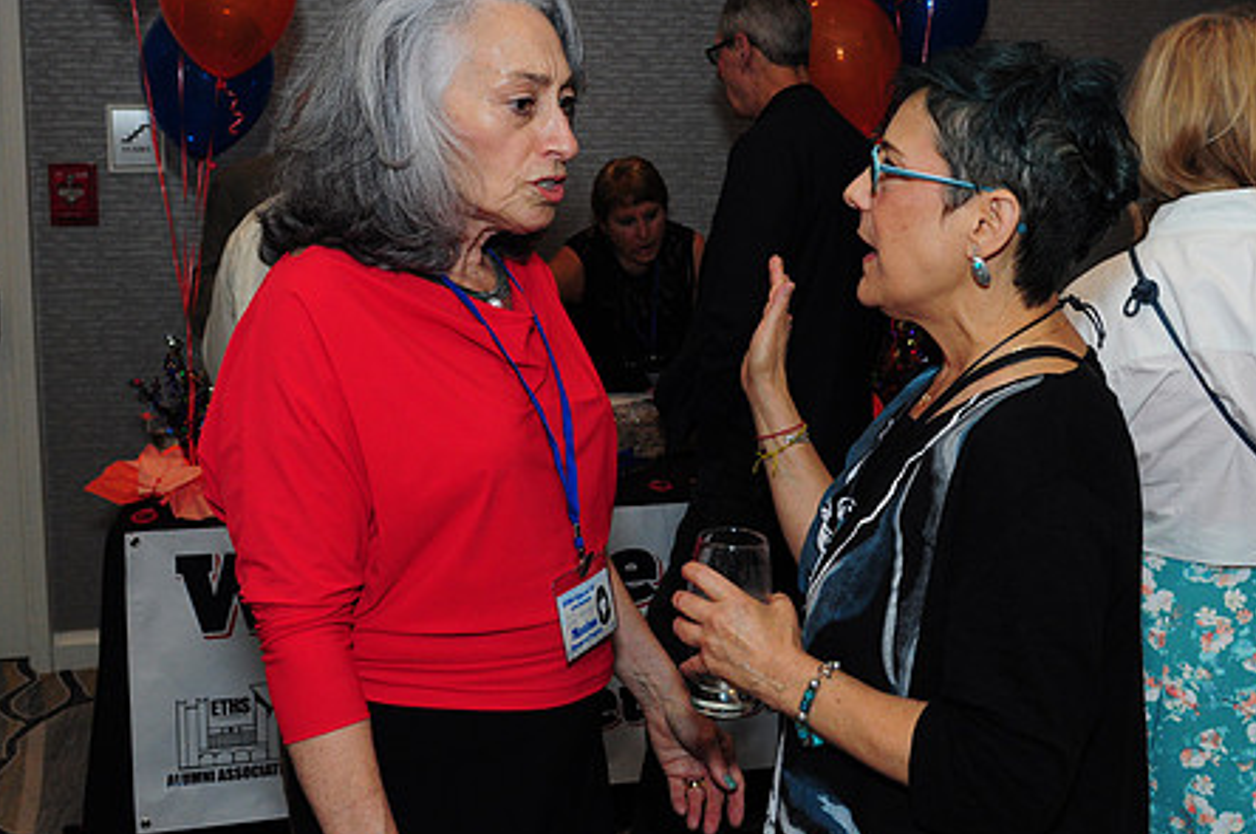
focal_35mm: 47
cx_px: 801
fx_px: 1638
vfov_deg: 28.5
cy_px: 312
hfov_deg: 41.6
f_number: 6.3
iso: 1000
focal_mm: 24
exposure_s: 1/60
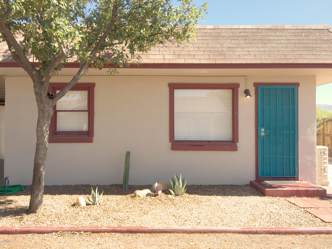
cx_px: 166
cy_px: 124
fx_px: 278
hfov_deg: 61.7
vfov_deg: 48.2
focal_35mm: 29
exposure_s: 1/807
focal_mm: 4.2
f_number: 2.2
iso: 32
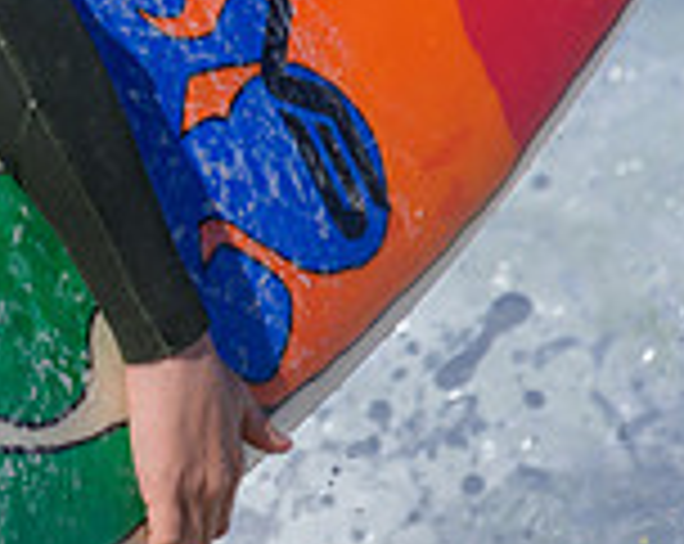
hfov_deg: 0.7
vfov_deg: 0.5
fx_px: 57968
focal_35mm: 2869
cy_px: -250
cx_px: -441
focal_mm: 800
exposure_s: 1/2000
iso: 220
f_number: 6.3
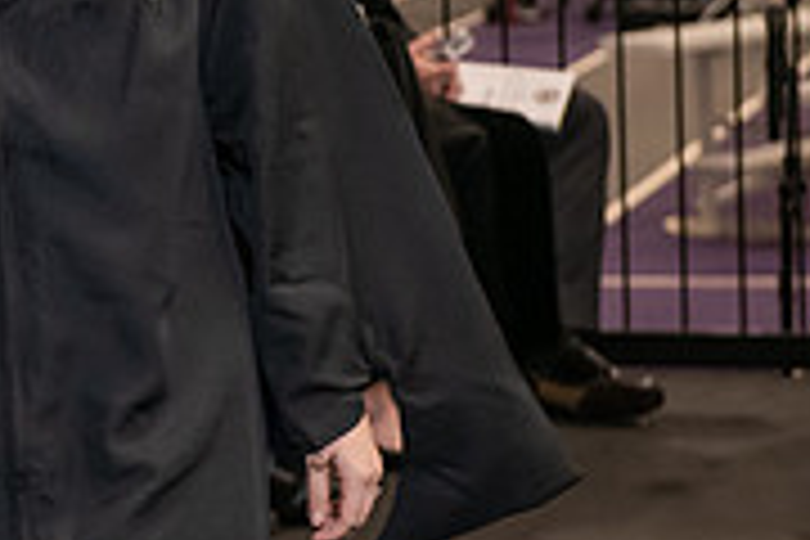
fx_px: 5085
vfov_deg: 6.1
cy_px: -34
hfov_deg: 8.8
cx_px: -477
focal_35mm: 226
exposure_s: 1/125
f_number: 5
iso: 2000
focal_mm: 70
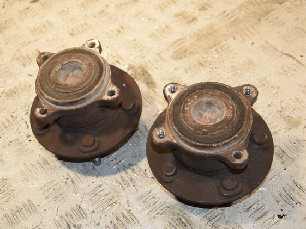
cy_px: 115
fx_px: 509
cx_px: 138
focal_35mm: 58
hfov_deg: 33.4
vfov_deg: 25.4
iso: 800
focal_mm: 35
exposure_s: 1/200
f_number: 7.1
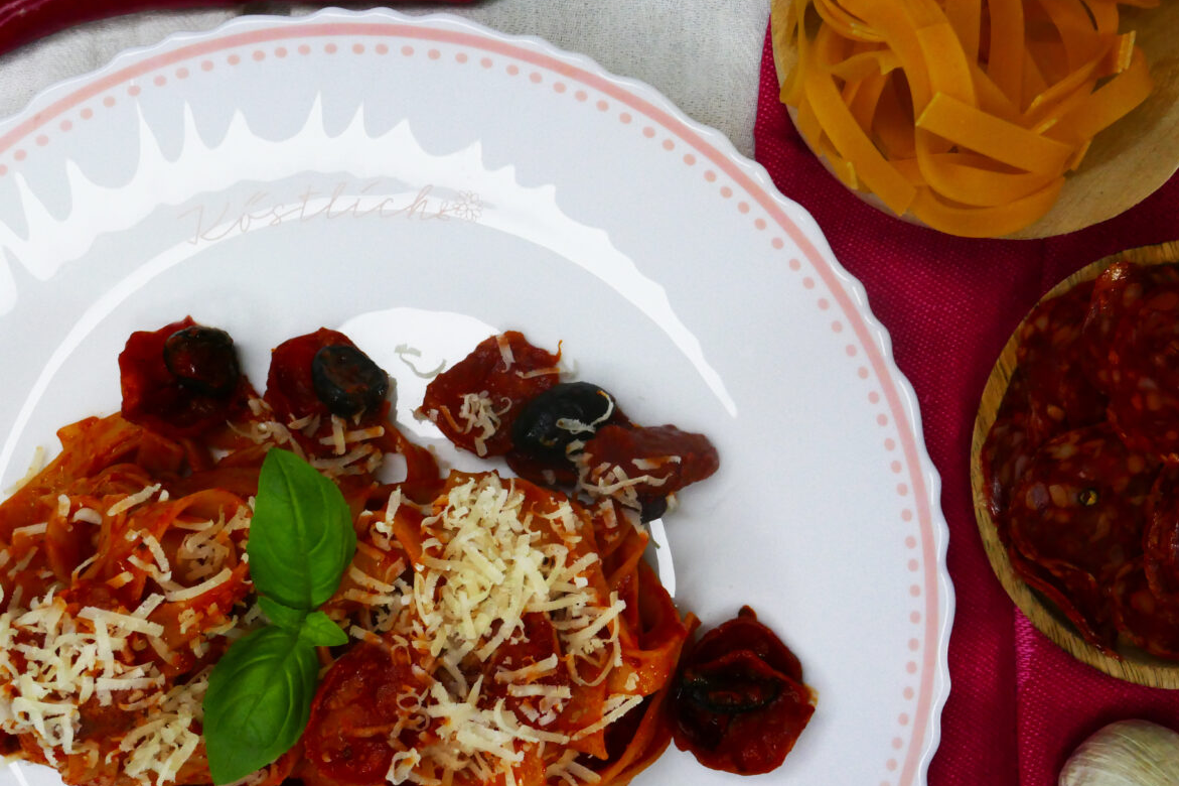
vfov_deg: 32.6
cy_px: 388
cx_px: 588
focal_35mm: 41
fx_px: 1342
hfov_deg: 47.4
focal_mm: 14.6
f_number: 8
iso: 1600
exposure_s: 1/60
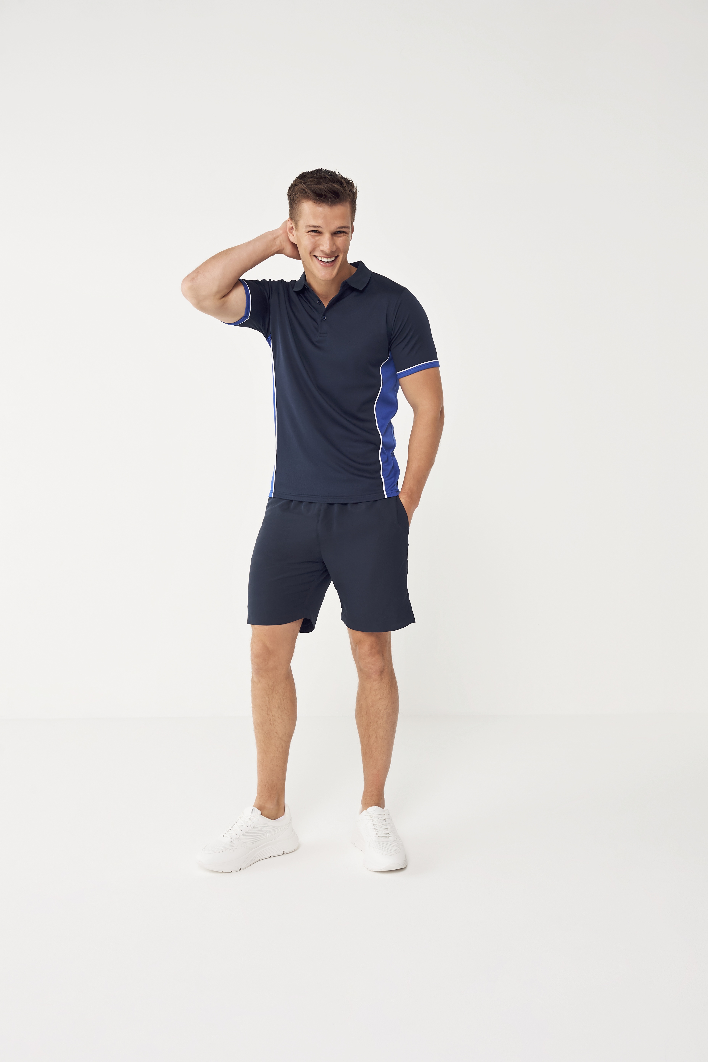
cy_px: 531
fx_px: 944
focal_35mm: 32
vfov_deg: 58.7
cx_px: 354
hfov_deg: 41.1
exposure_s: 1/200
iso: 320
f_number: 8
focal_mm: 32
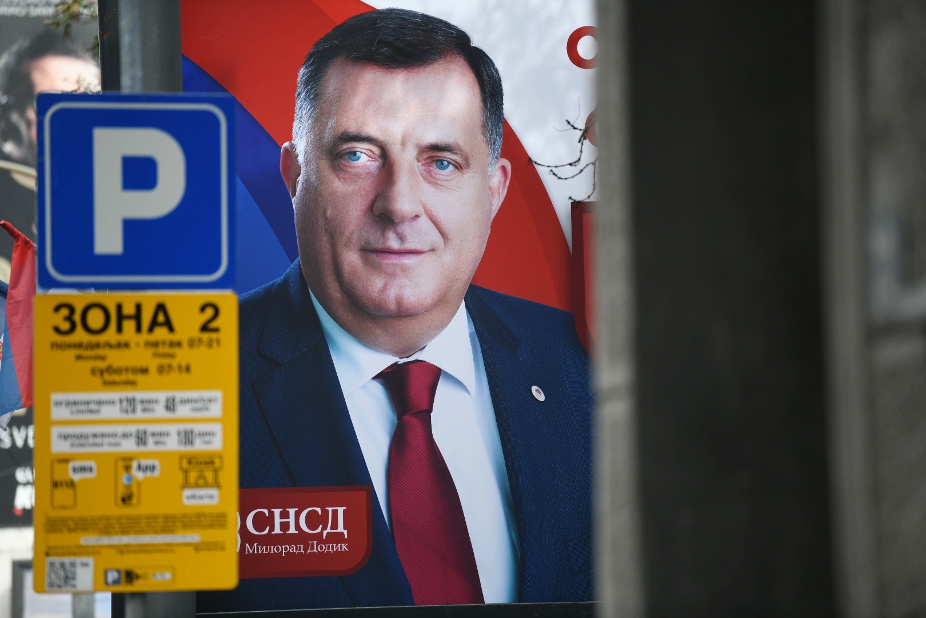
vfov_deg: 6.9
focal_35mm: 200
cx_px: 463
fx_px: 5144
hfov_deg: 10.3
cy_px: 309
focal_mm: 200
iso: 800
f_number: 2.8
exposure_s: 1/4000
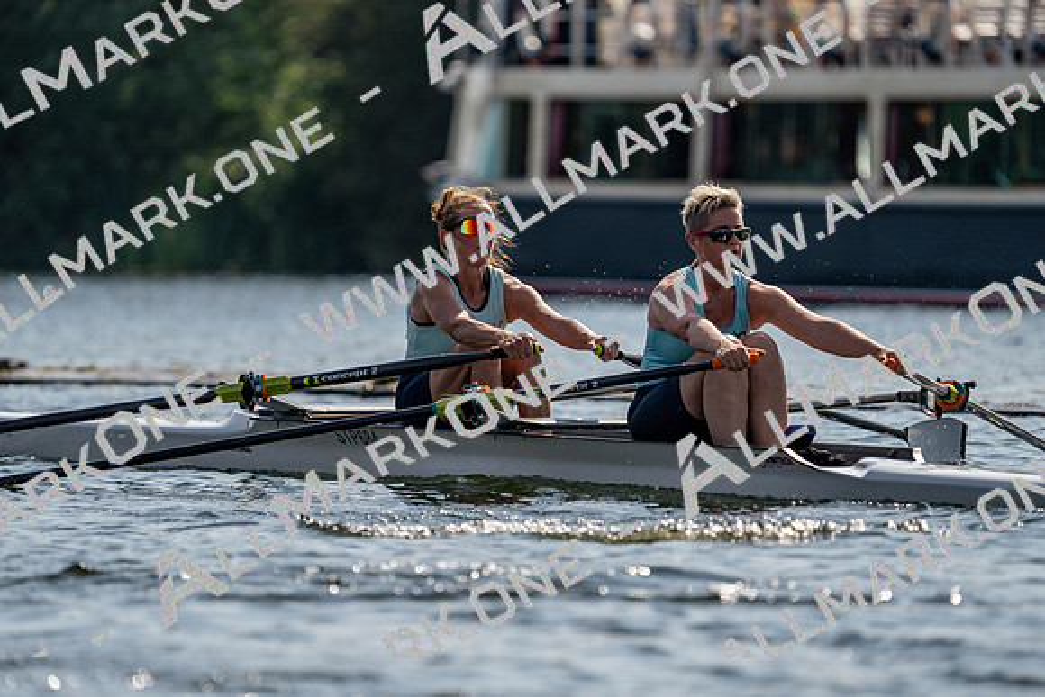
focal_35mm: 430
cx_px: 522
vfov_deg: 3.2
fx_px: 12484
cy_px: 348
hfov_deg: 4.8
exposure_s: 1/1600
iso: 125
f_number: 6.3
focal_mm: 430
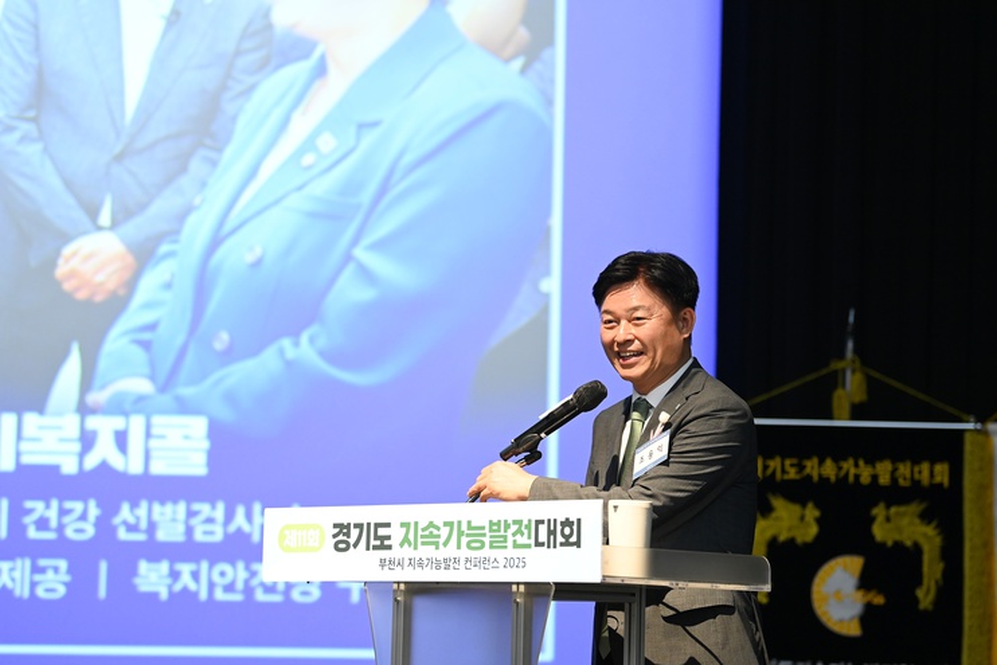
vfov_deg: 13.7
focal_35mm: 100
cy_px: 332
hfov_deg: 20.4
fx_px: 2770
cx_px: 498
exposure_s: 1/125
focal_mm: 100
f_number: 2.8
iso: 3200
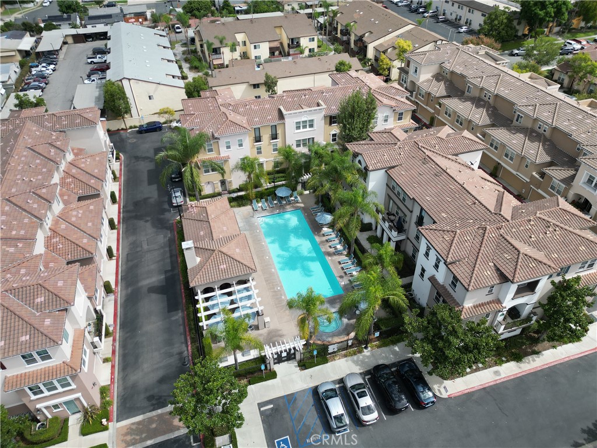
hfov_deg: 71.6
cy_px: 224
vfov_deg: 56.8
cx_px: 298
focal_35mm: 24
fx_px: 414
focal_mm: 6.72
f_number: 1.7
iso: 130
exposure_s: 1/2500
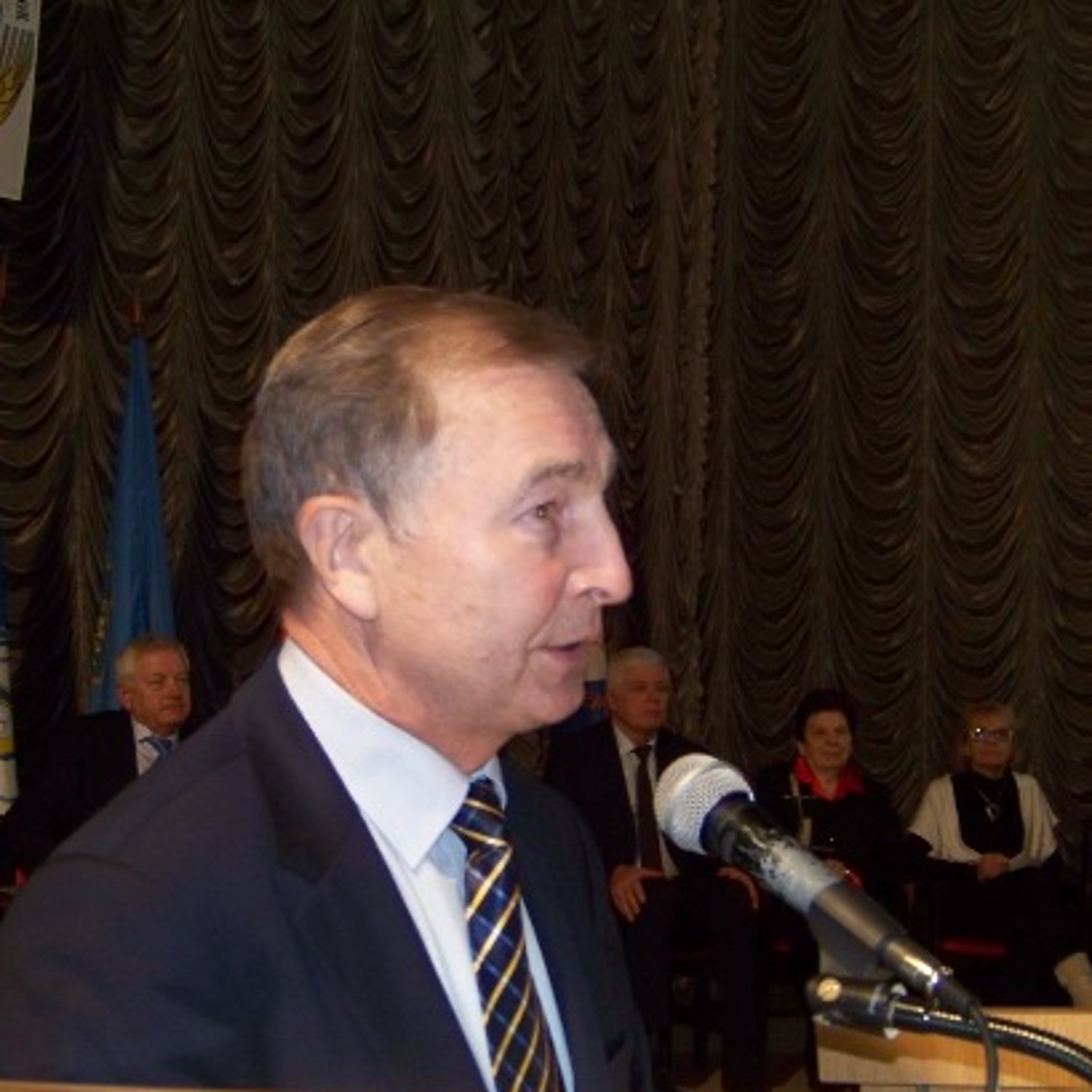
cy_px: 587
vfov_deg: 22.8
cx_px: 577
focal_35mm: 76
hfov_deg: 22.8
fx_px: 2712
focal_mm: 9.36
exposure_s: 1/30
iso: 200
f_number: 3.2
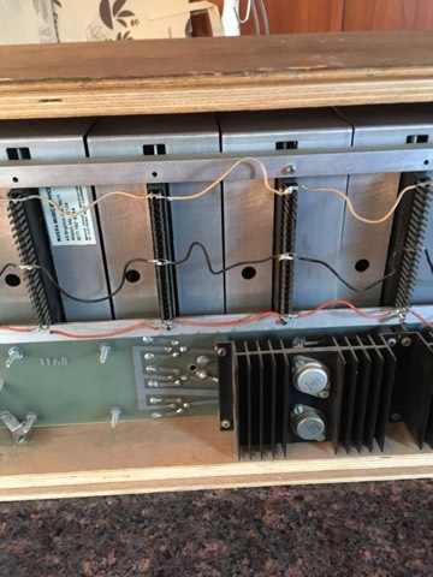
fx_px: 484
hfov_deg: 48.2
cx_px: 216
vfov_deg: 61.7
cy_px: 288
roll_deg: +3.1
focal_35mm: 29
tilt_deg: -29.6
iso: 250
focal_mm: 4.15
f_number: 2.2
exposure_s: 1/15
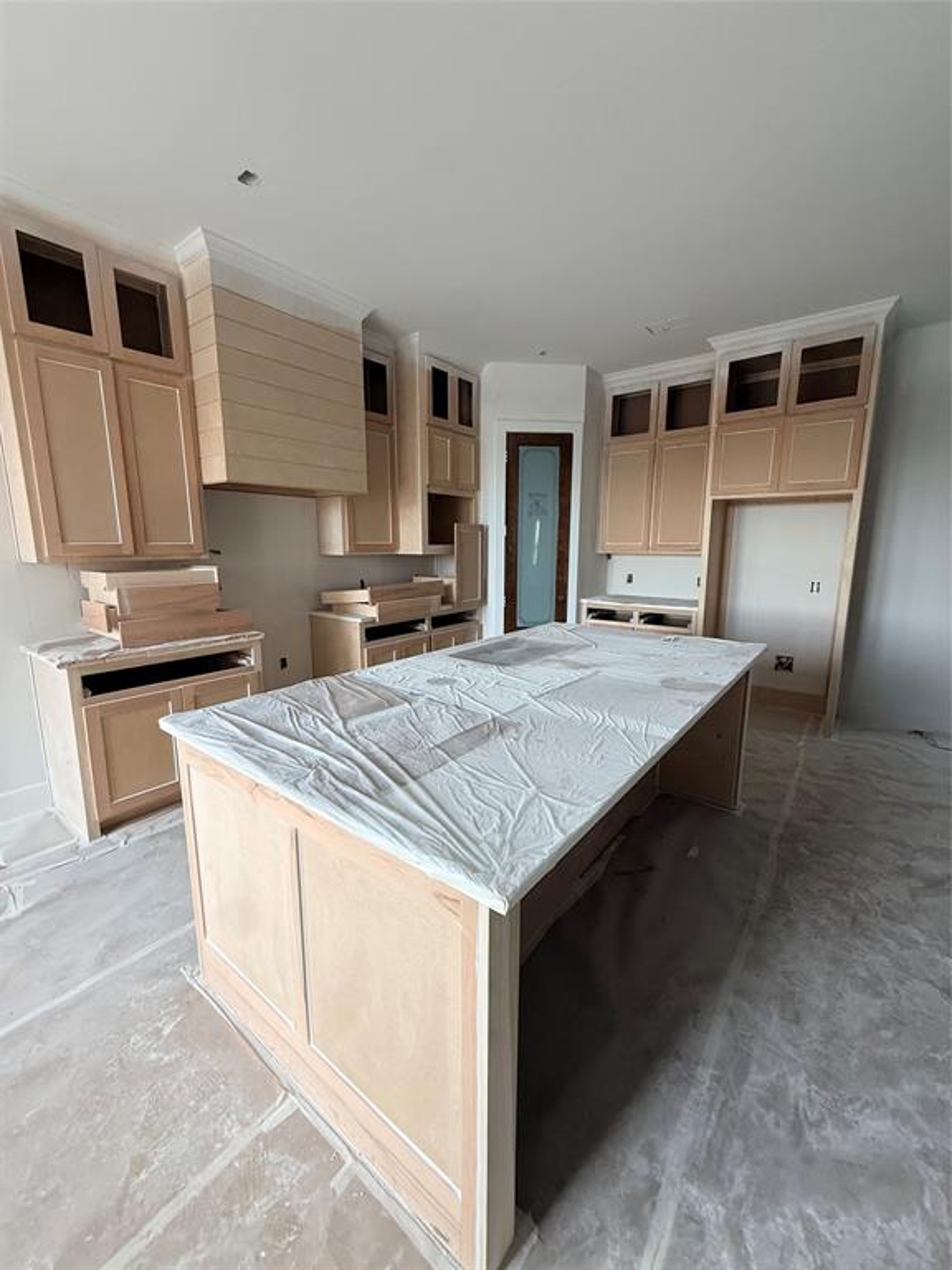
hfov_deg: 85.7
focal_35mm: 14
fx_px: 513
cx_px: 476
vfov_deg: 102.1
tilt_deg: -9.9
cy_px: 635
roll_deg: -0.7
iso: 200
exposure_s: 1/99
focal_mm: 2.22
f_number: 2.2
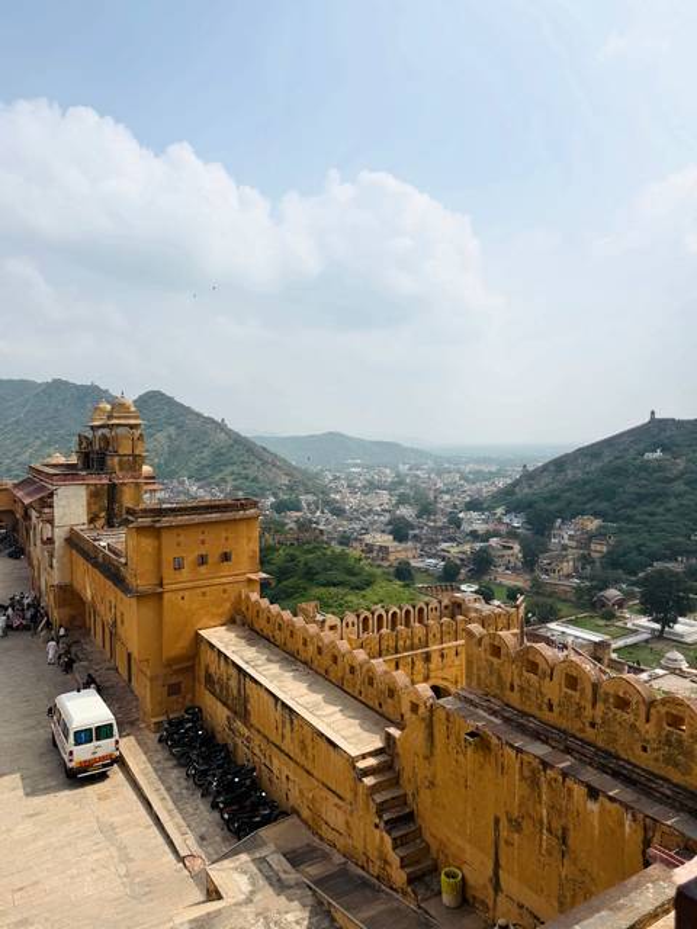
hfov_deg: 56.8
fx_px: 644
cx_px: 348
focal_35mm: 24
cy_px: 464
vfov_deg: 71.6
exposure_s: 1/11905
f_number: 1.78
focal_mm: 6.76
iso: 80
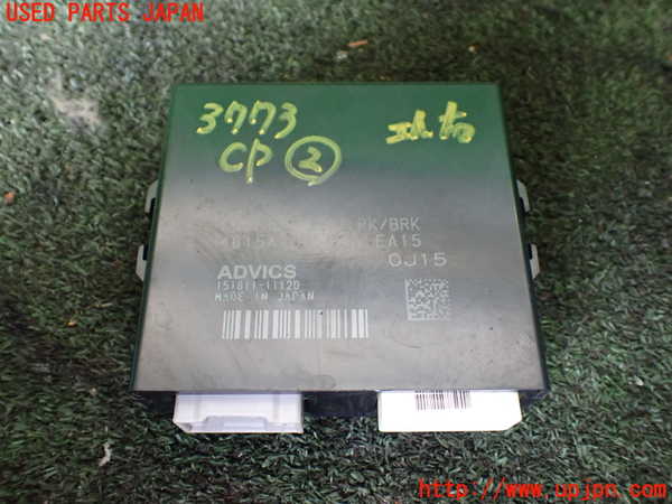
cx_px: 336
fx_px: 582
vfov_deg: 46.8
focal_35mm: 30
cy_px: 252
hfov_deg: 60.0
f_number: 2.3
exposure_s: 1/80
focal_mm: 5.4
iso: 800
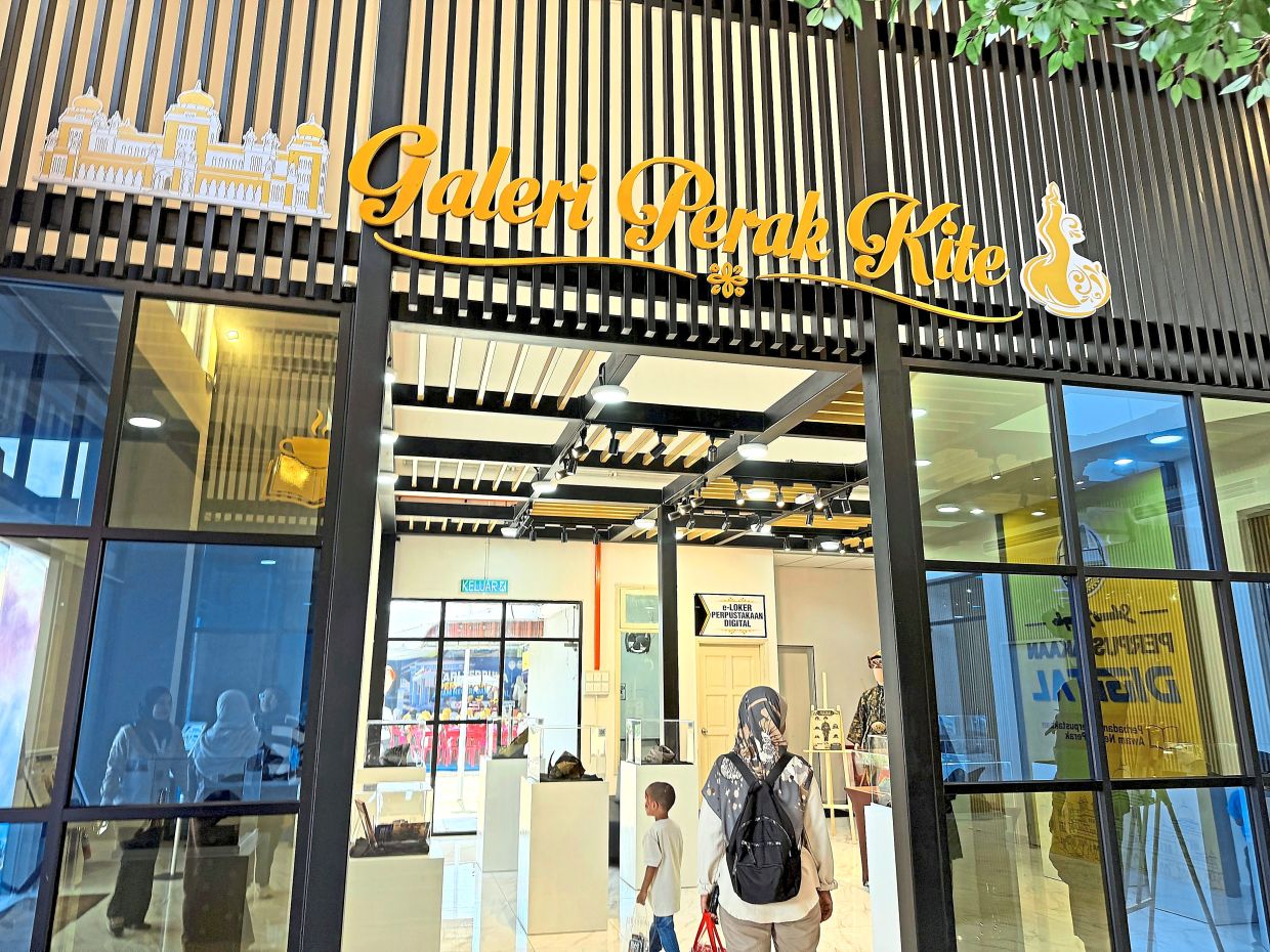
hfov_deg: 71.6
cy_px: 476
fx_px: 881
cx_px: 635
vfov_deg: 56.8
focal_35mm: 24
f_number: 1.78
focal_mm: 6.76
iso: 64
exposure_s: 1/100
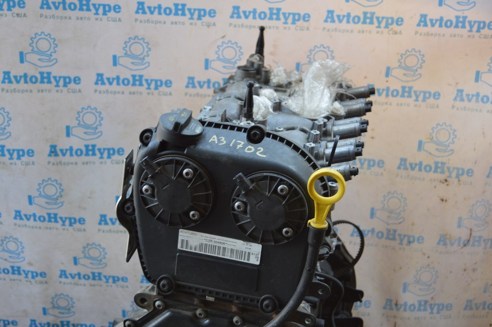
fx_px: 778
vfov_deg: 23.7
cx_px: 246
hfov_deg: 35.1
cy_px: 164
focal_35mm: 57
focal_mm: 38
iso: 400
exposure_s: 1/100
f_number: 4.8
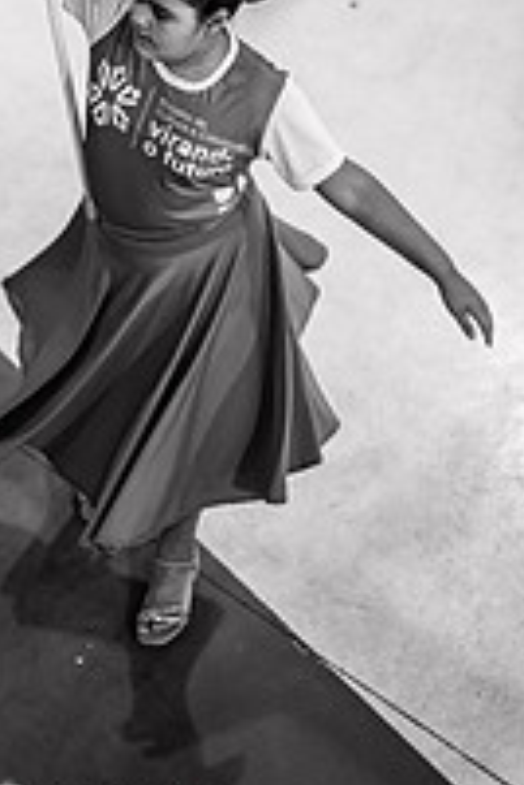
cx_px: 4
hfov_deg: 12.1
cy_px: 0
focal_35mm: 112
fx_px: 2445
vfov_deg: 17.8
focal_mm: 50
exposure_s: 1/500
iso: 800
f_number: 1.2
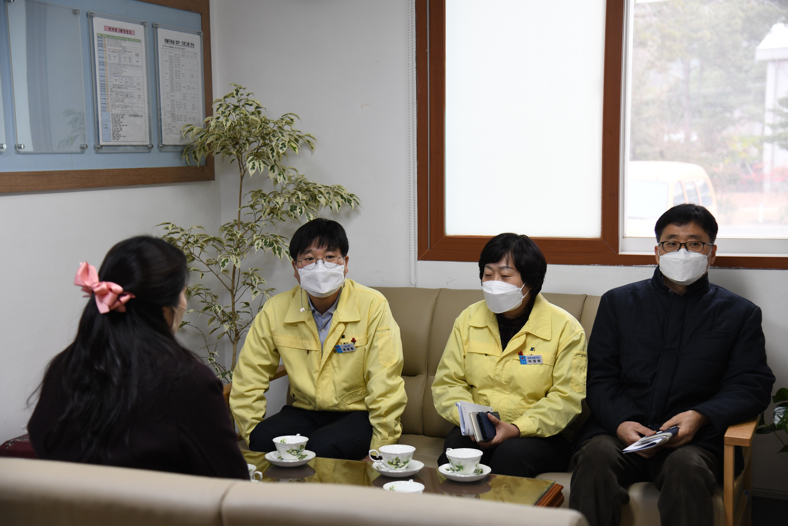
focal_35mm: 52
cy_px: 263
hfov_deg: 38.2
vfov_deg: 26.0
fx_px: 1138
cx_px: 394
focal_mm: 52
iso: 1250
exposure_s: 1/250
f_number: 4
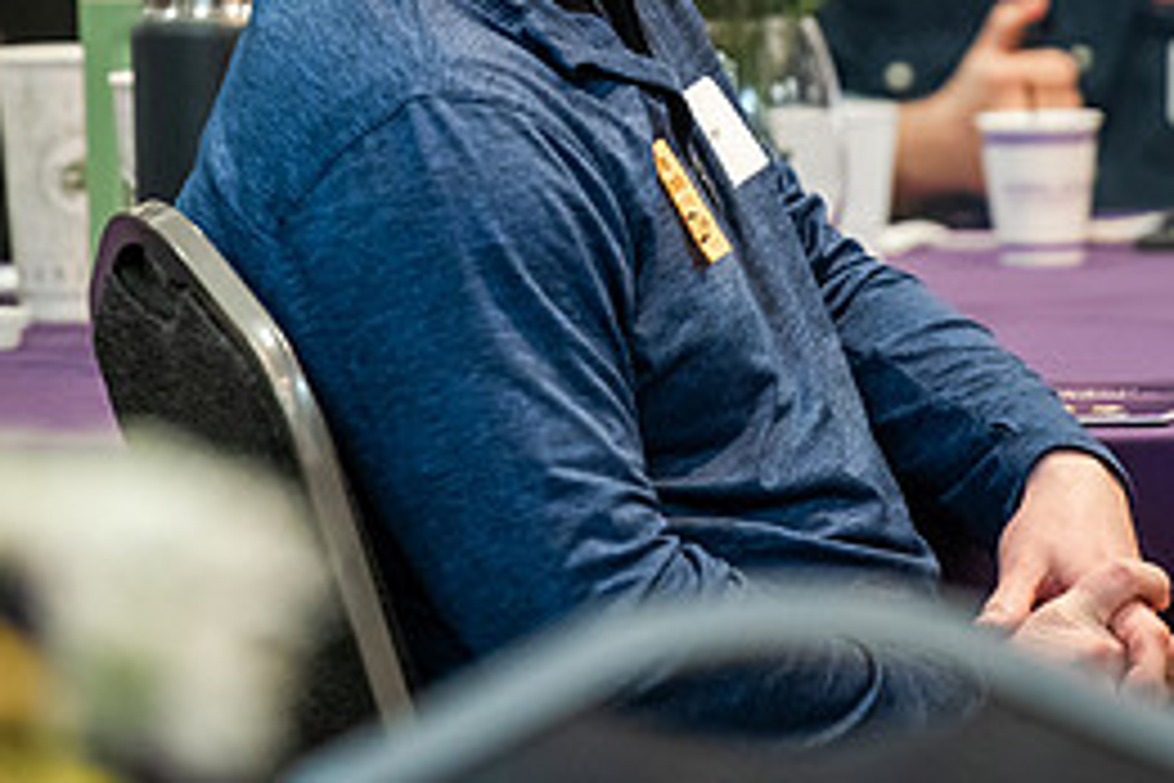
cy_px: -74
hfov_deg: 4.6
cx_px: 648
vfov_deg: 3.1
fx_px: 14511
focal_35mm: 445
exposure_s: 1/200
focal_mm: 200
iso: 2500
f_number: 3.2
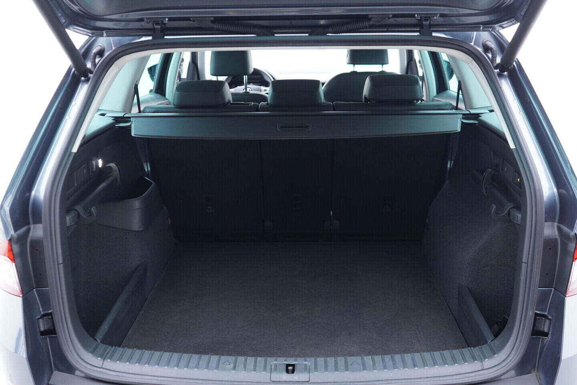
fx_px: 577
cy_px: 192
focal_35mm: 36
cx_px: 288
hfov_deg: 53.1
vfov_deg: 36.9
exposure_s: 1/40
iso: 640
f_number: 2.8
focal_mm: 24
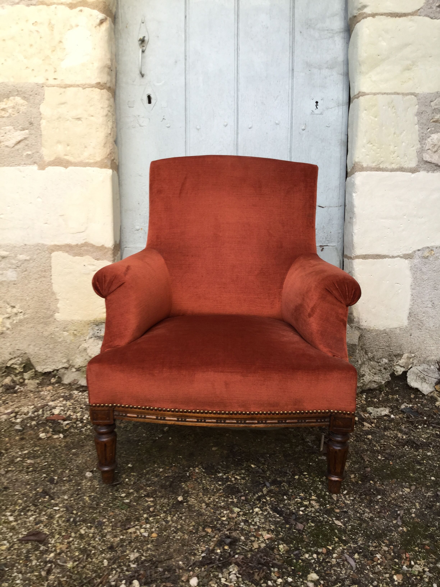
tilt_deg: -8.9
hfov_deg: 45.4
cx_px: 220
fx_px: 525
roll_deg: -1.6
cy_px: 294
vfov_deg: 58.4
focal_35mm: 31
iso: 32
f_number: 2.4
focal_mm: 3.3
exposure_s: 1/50
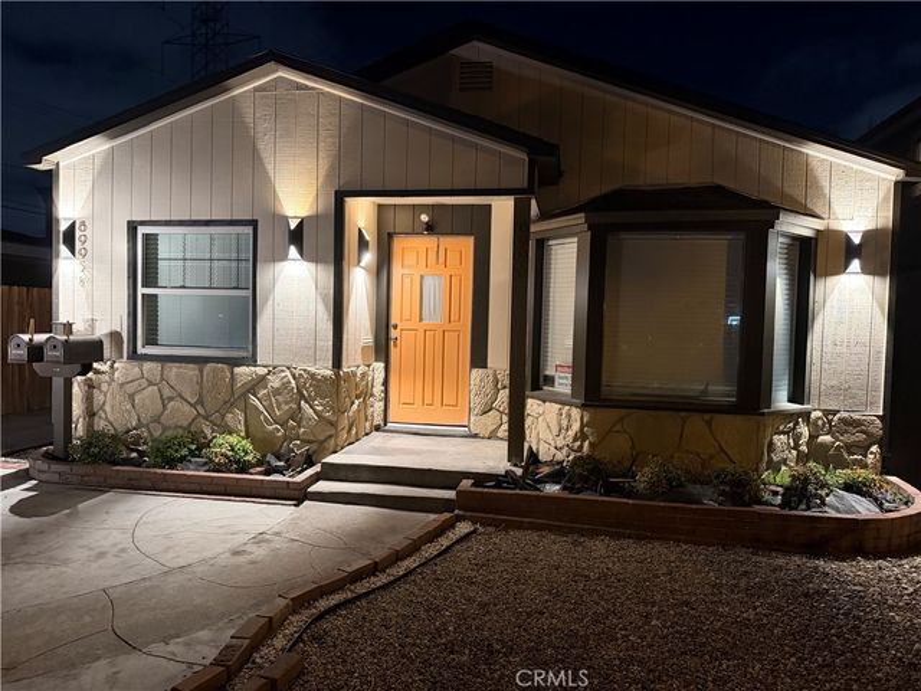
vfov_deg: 56.8
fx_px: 639
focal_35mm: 24
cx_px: 460
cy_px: 346
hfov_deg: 71.6
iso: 640
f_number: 1.78
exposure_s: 1/40
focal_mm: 6.76
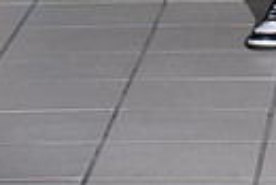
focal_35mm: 433
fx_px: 3323
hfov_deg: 4.7
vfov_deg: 3.1
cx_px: 278
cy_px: -287
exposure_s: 1/160
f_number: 6.3
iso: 1250
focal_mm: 125
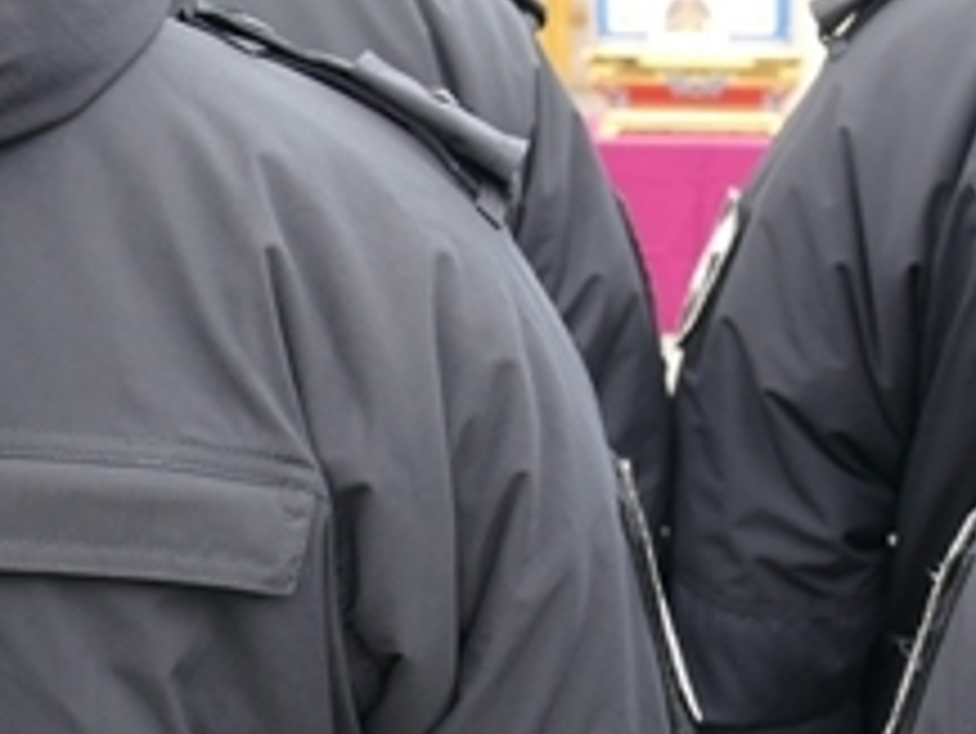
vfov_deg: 11.6
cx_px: 702
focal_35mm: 126
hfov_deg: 15.6
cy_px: -95
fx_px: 3555
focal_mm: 13.97
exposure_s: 1/160
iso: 125
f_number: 3.1
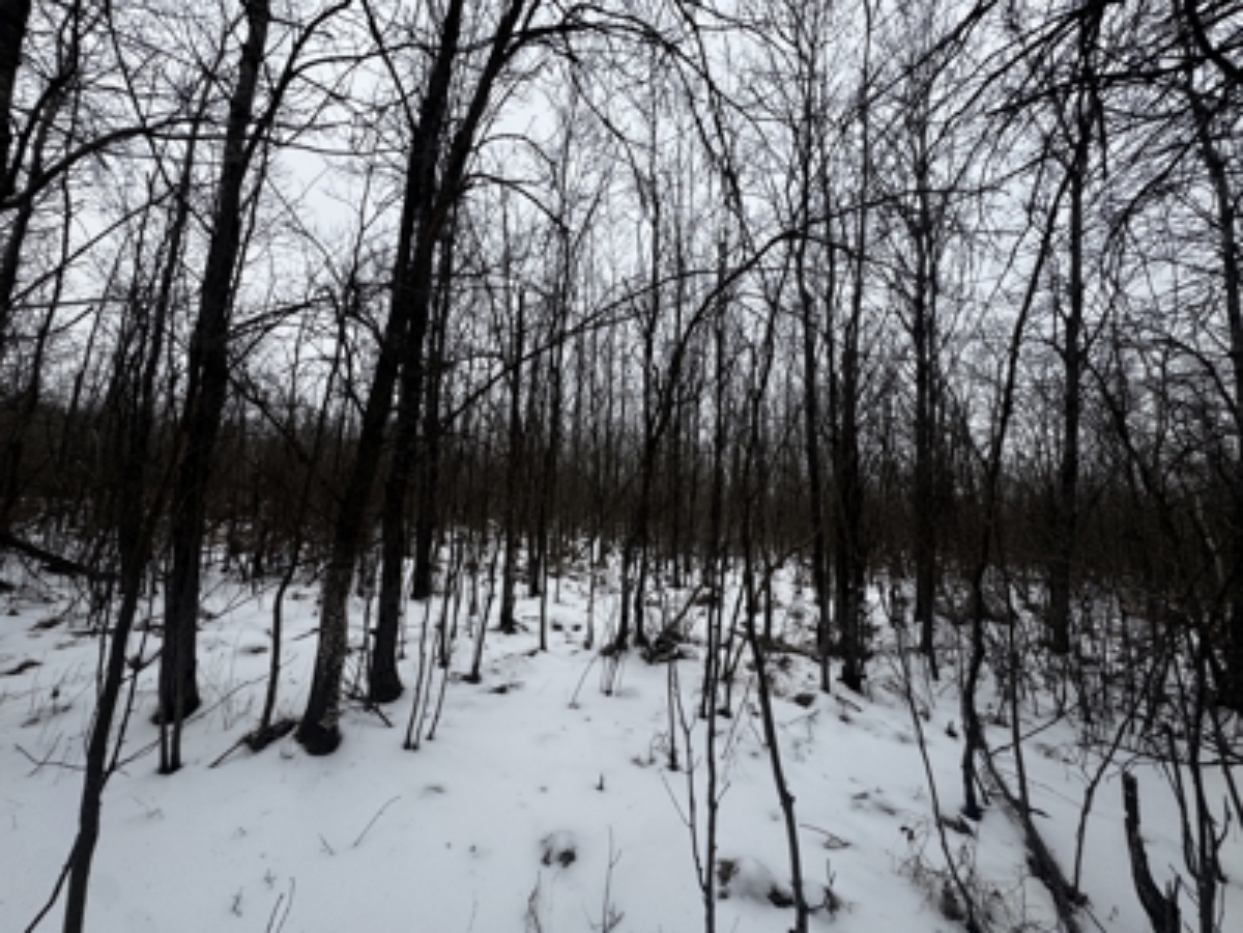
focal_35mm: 14
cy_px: 466
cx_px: 622
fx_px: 503
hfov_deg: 102.1
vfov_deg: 85.7
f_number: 2.2
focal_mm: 2.22
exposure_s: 1/271
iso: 40
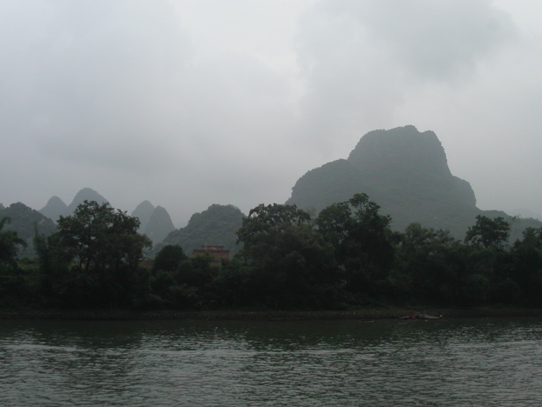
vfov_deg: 36.8
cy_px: 200
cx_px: 273
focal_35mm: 39
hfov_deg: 47.9
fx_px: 611
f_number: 8
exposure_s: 1/350
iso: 100
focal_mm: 7.8
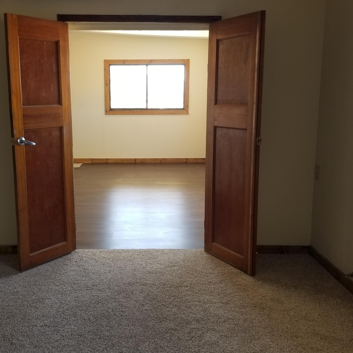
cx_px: 136
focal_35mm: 31
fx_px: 358
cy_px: 178
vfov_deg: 52.5
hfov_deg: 52.1
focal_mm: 4.25
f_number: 1.7
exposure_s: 1/50
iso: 80
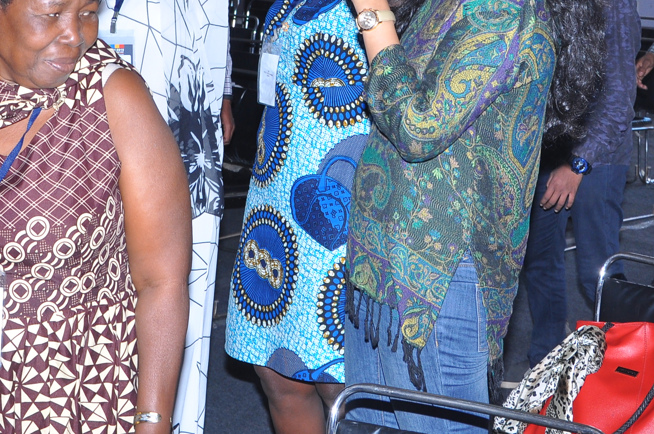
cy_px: -31
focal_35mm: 101
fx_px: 1833
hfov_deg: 20.2
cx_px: 216
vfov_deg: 13.3
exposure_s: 1/125
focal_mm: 30
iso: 320
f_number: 7.1
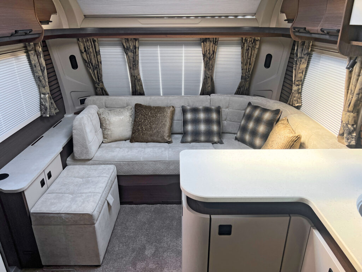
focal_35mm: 26
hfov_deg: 67.3
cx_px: 181
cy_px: 136
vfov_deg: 53.1
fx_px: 272
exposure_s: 1/112
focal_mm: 5.7
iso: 125
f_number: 1.5
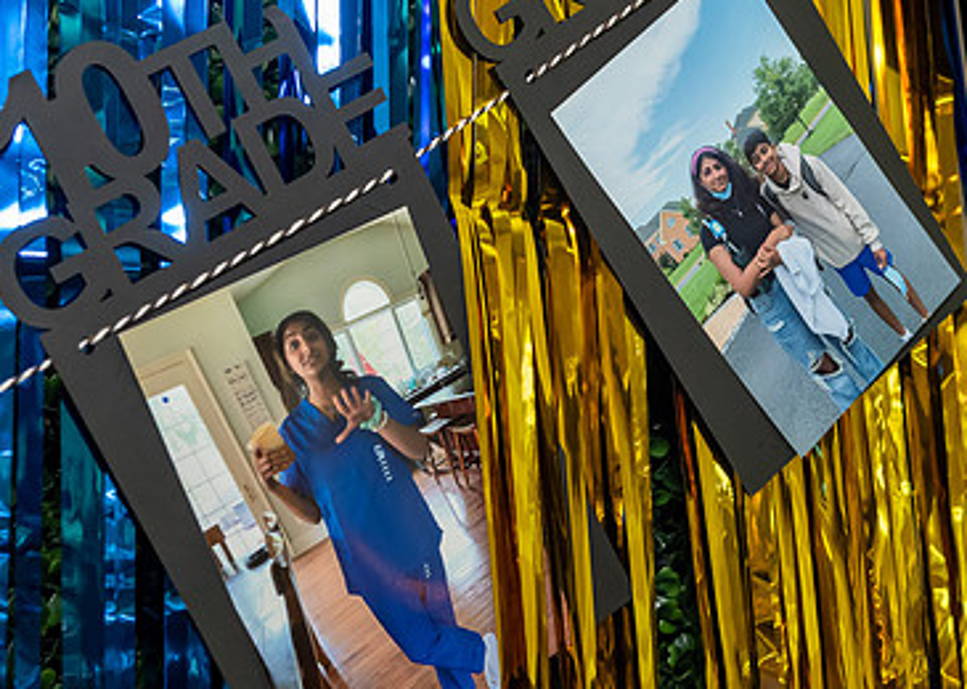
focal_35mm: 65
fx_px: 1783
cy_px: 223
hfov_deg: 30.1
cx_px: 633
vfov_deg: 21.8
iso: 1800
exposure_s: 1/250
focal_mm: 26
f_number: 4
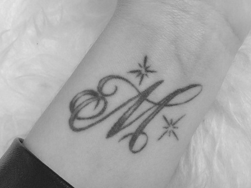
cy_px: 68
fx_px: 486
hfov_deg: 28.9
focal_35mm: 67
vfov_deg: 21.9
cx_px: 156
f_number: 2.2
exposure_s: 1/30
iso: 32
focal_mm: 4.12
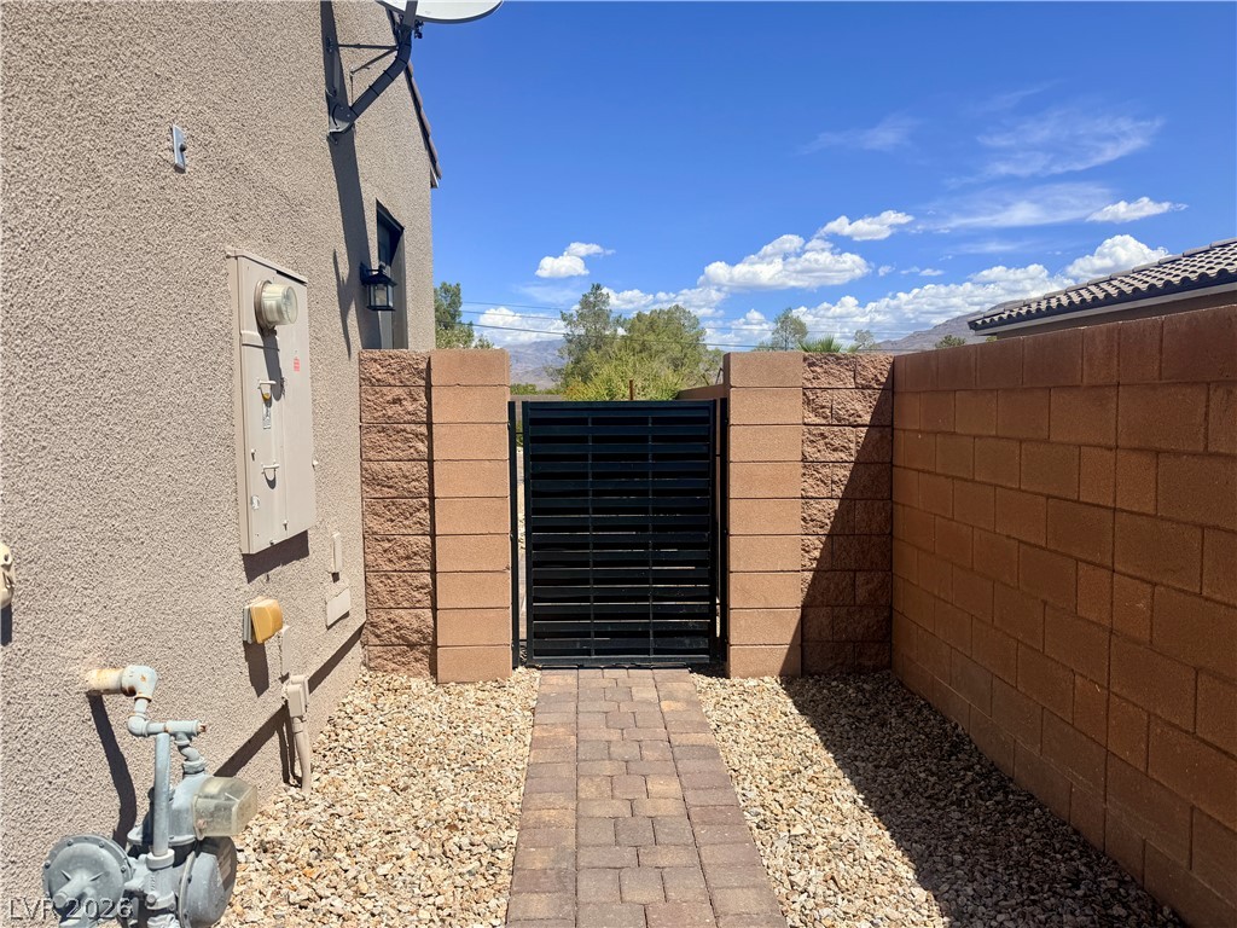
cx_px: 618
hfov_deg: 71.6
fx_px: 858
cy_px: 464
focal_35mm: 24
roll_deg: -0.1
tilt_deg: -3.2
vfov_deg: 56.8
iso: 80
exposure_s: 1/6711
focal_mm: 6.76
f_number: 1.78
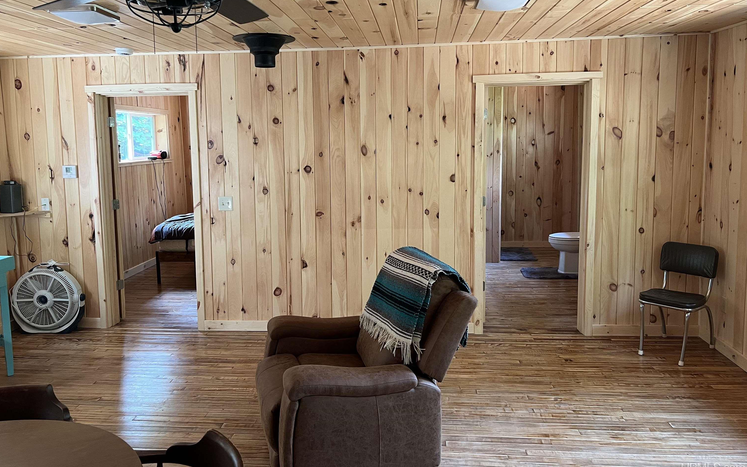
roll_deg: +0.6
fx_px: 570
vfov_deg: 44.4
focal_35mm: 28
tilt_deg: -6.9
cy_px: 195
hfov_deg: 66.5
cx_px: 370
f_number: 1.5
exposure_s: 1/60
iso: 250
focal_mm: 5.7
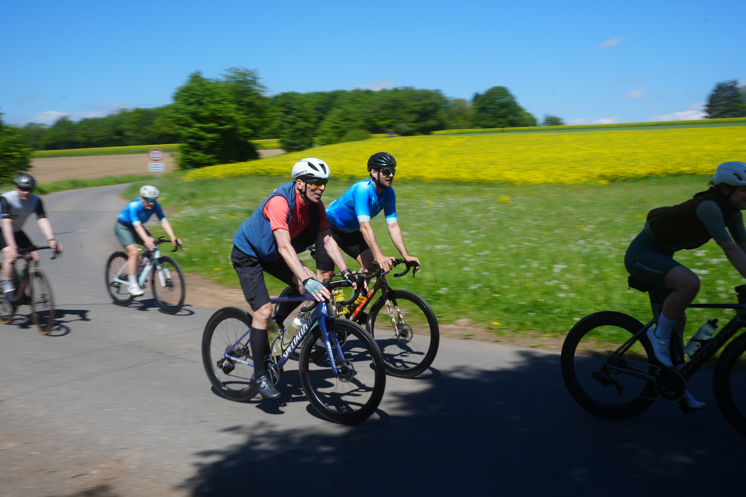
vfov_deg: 33.4
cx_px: 373
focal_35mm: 40
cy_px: 248
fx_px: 829
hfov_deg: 48.5
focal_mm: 40
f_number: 16
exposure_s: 1/60
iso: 100
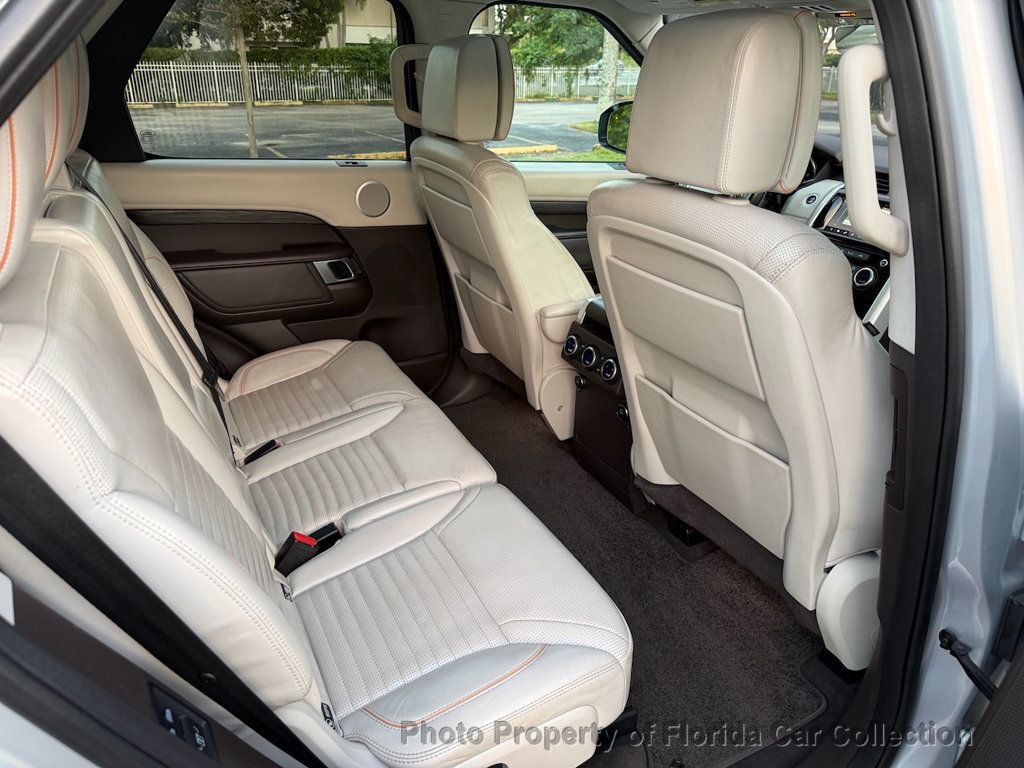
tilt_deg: -24.9
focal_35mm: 24
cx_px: 512
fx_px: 710
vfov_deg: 56.8
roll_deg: +0.1
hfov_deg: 71.6
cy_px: 384
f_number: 1.78
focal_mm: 6.76
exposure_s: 1/93
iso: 200
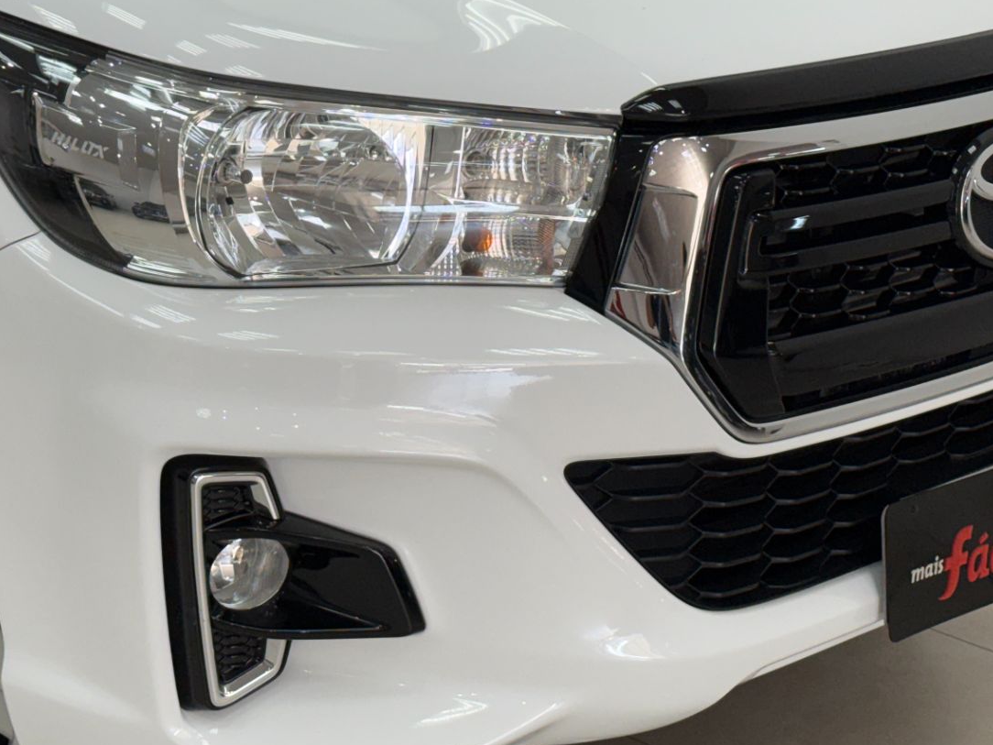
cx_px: 379
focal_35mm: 85
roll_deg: +0.6
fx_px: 2438
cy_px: 274
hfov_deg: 23.0
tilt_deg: -15.1
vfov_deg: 17.3
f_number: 1.78
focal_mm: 6.76
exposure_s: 1/233
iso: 80
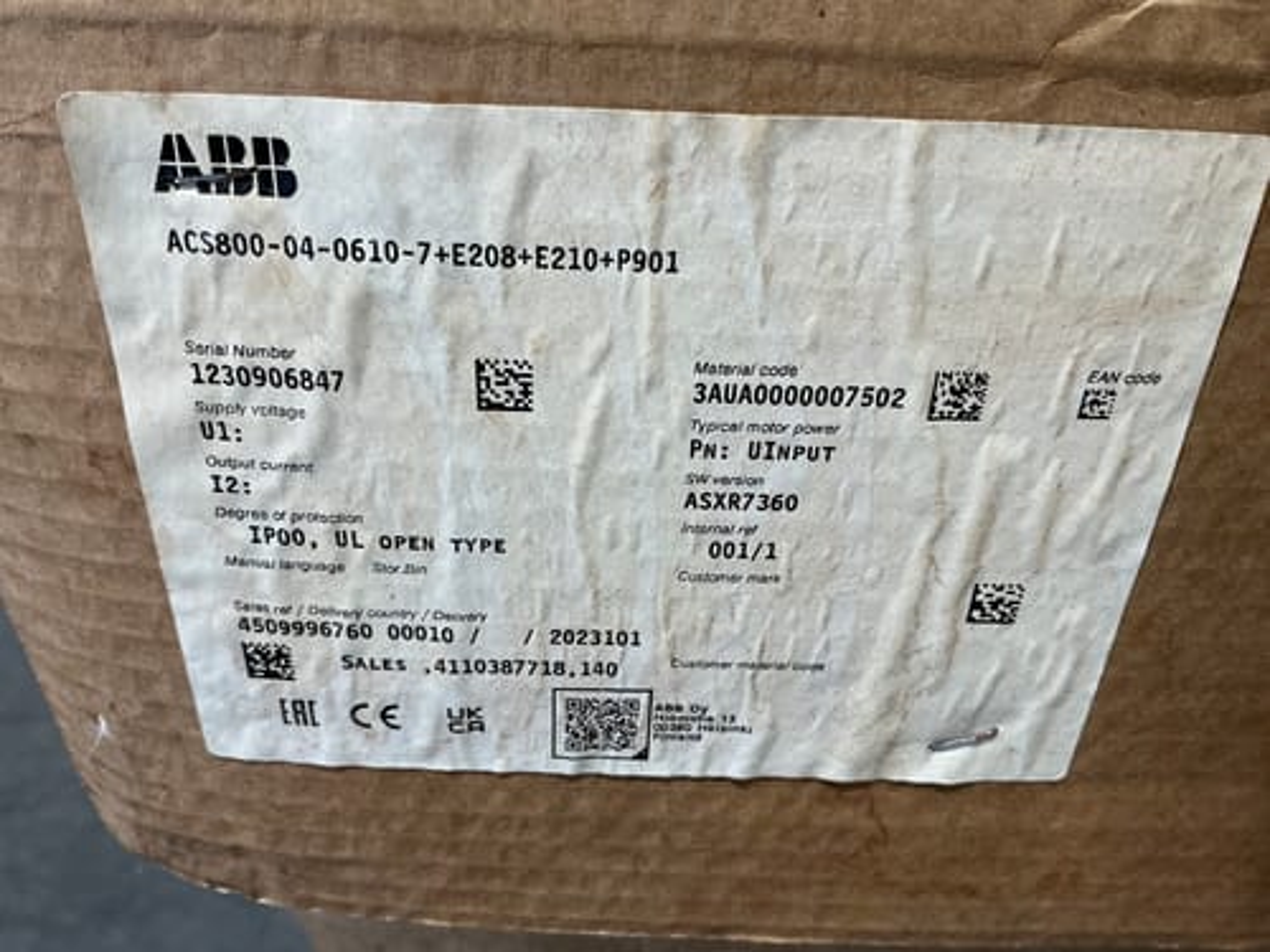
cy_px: 476
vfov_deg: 49.7
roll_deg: +4.0
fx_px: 1027
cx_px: 635
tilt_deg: -37.5
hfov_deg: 63.4
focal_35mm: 28
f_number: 1.8
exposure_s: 1/50
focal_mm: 3
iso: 40
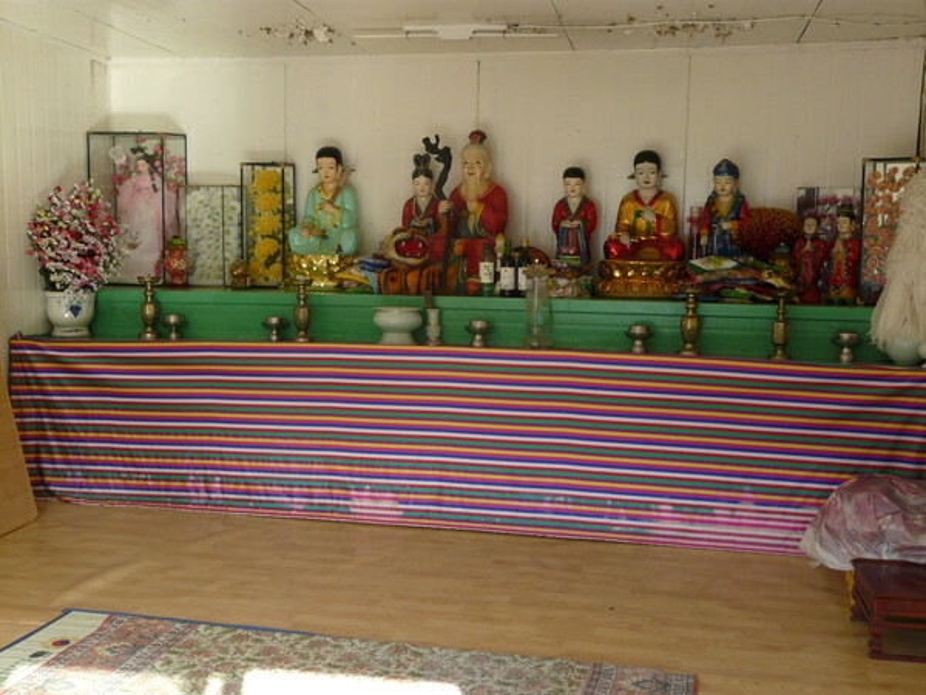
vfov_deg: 31.5
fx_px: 1231
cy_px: 348
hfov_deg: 41.2
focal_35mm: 46
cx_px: 463
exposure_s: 1/160
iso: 200
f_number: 3.2
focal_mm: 7.5
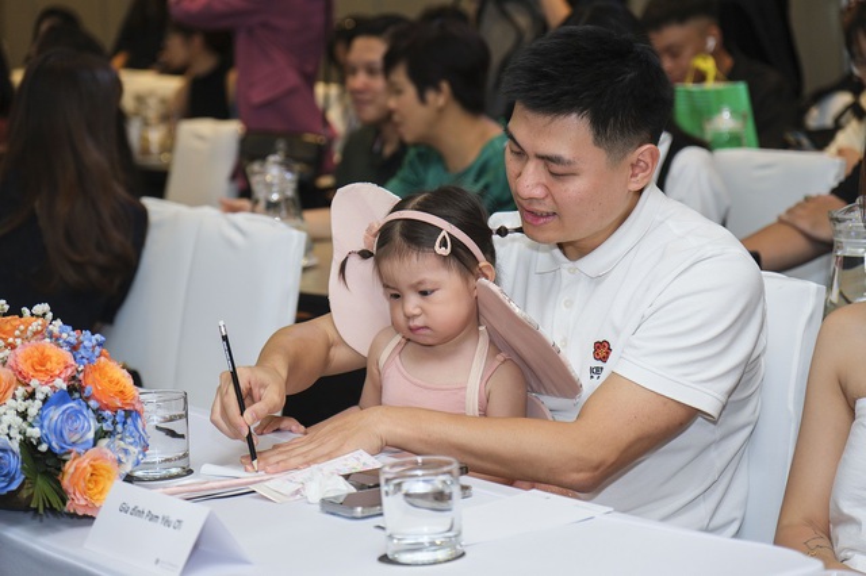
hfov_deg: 19.5
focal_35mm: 105
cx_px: 433
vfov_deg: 13.0
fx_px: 2524
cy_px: 288
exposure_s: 1/200
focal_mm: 70
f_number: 3.2
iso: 500
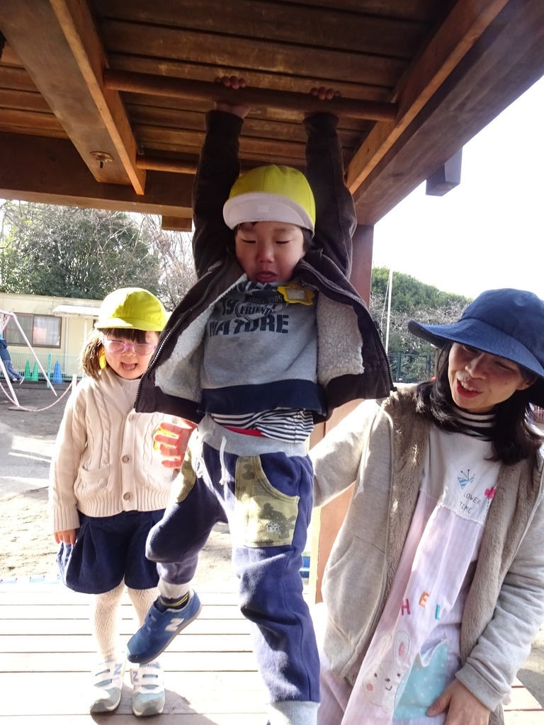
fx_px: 503
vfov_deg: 71.6
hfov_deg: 56.8
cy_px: 362
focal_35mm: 24
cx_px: 272
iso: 400
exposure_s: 1/250
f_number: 3.5
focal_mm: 4.1
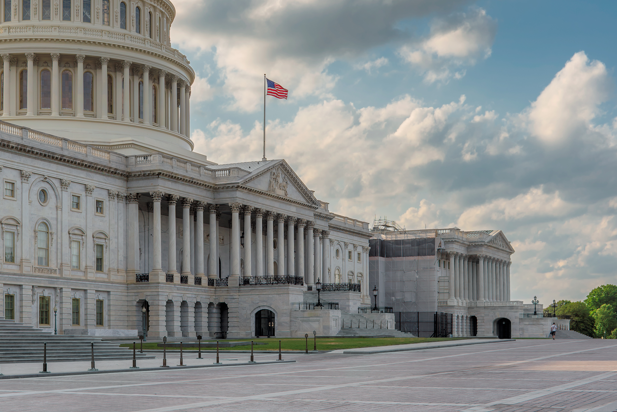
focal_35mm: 59
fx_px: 1011
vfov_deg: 22.7
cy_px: 87
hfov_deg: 33.9
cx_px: 262
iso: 100
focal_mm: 34
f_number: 8
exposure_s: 1/250
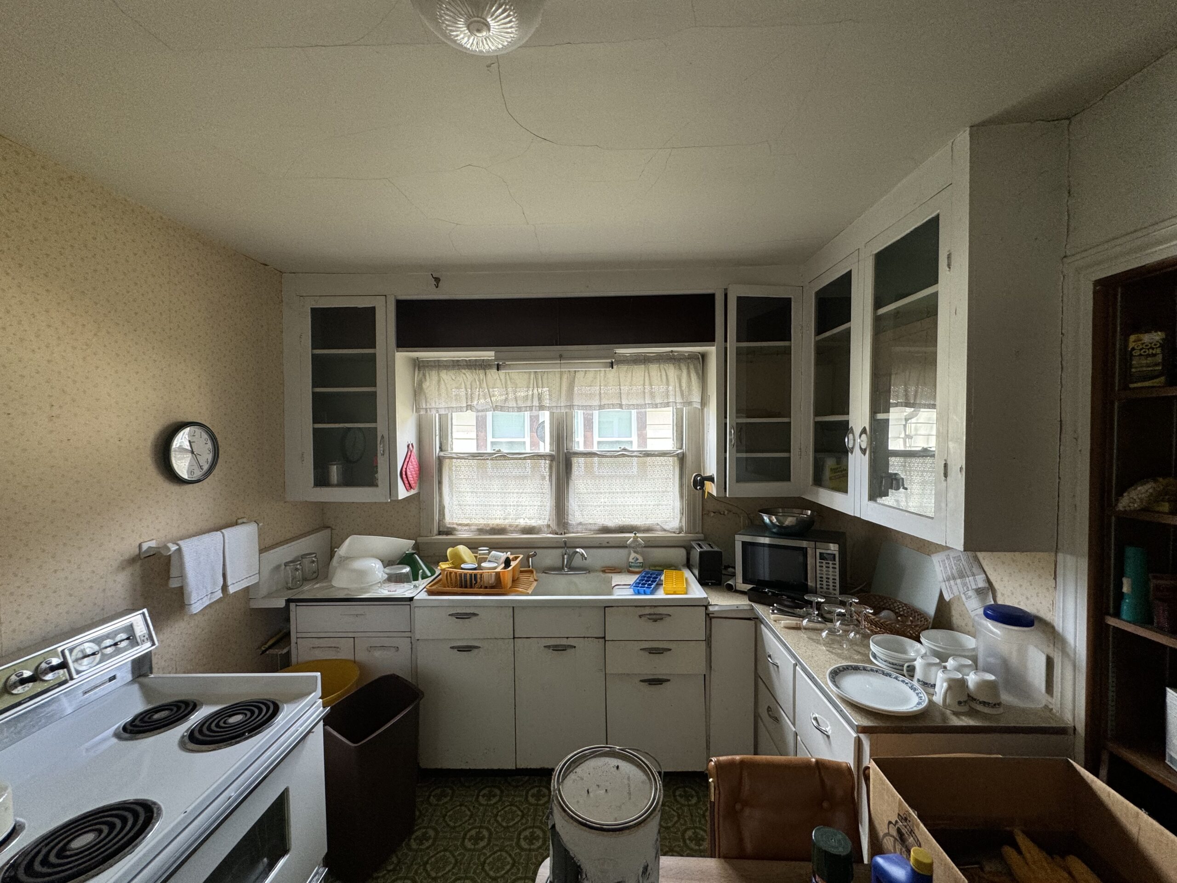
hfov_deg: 102.1
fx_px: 476
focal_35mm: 14
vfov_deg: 85.7
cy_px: 442
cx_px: 588
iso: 100
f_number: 2.2
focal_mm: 2.22
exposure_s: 1/99
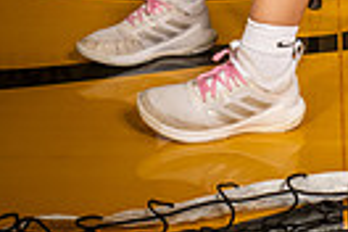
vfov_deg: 8.3
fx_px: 1450
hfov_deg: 13.4
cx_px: 372
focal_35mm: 150
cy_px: -348
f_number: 7.1
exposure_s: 1/320
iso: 800
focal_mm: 44
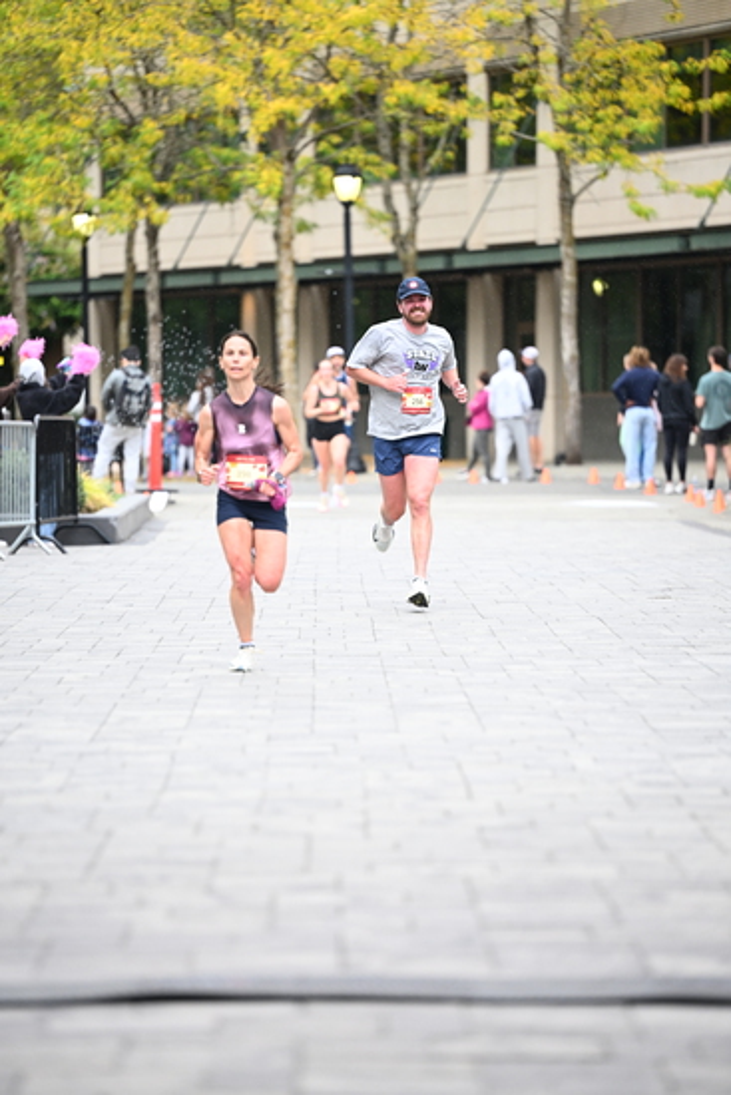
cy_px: 548
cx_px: 366
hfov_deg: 8.3
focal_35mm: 165
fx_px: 5022
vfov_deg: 12.4
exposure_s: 1/1250
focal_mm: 165
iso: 1250
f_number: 2.8
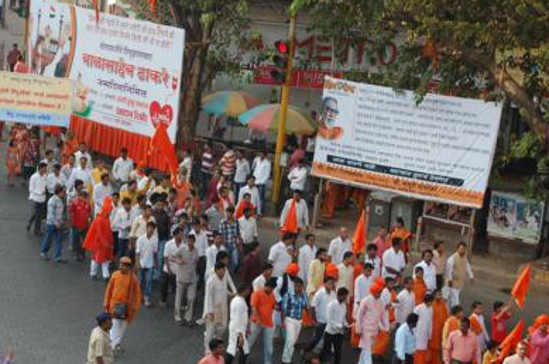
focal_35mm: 108
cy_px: 122
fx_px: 1644
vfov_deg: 12.6
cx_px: 169
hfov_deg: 18.9
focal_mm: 40
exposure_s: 1/125
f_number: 5.6
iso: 200
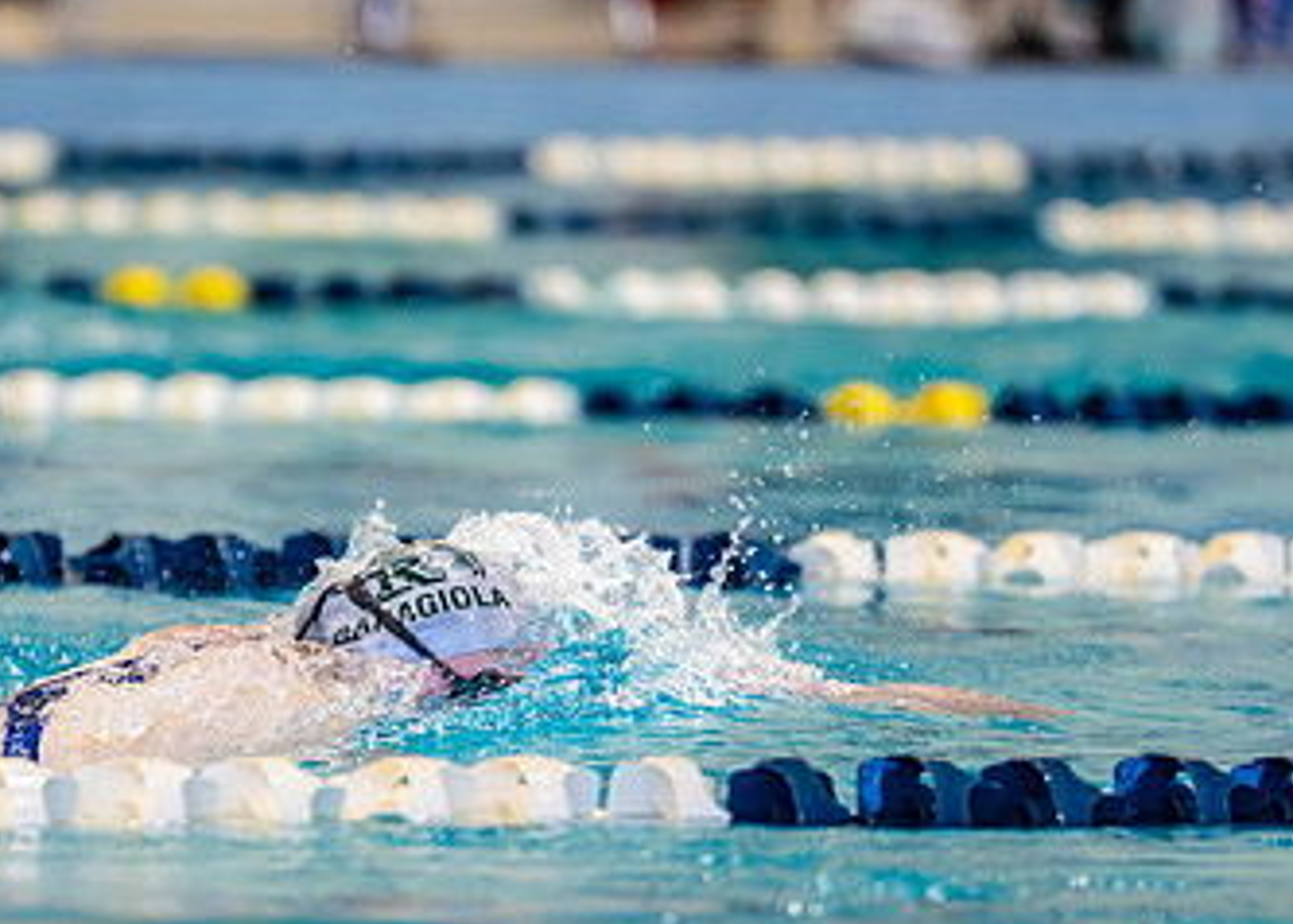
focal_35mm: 398
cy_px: 572
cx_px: 359
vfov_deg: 3.6
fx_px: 14618
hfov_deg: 5.1
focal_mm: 200
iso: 2500
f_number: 2.8
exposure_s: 1/1000
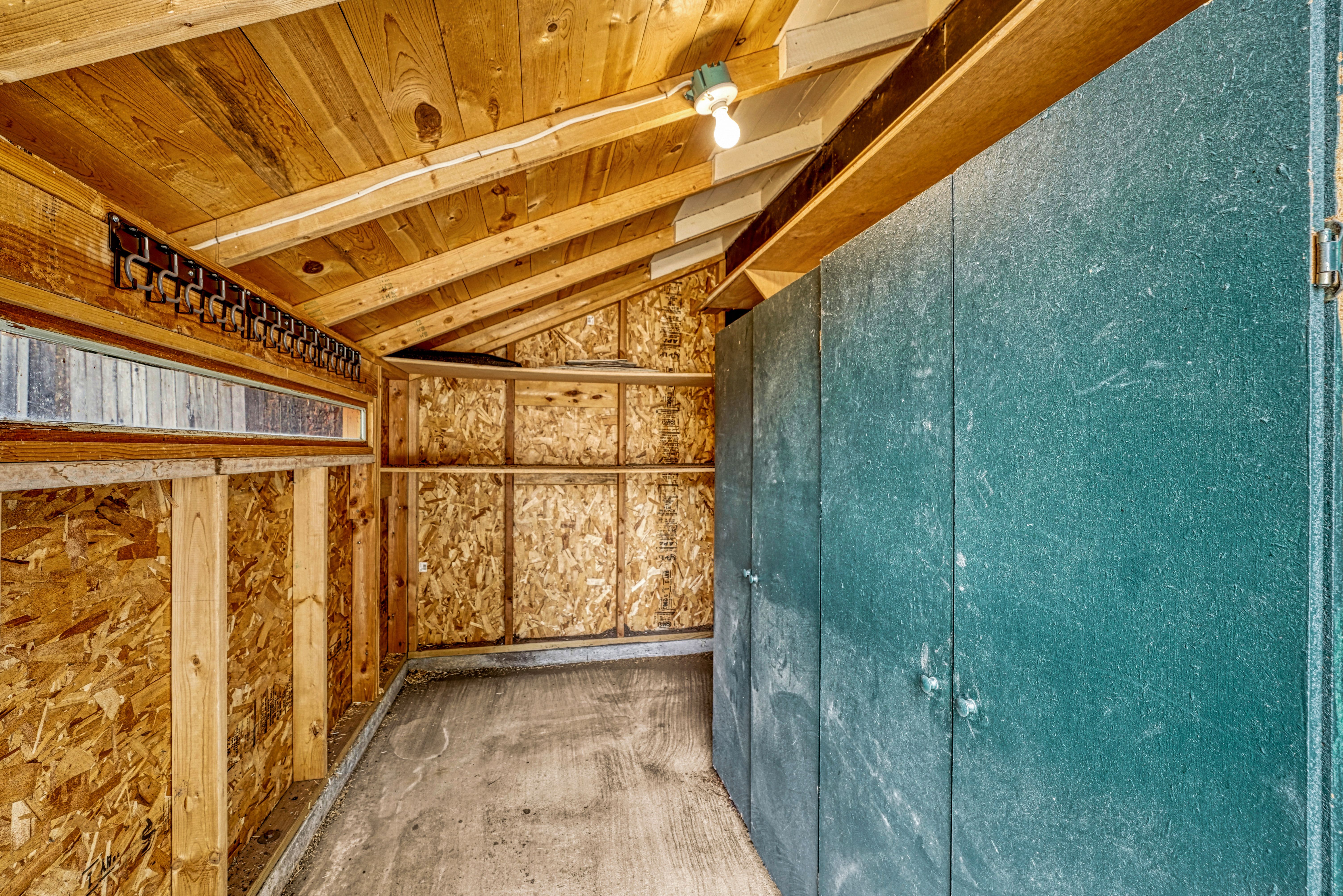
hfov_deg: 104.2
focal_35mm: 14
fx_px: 522
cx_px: 672
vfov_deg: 81.2
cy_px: 448
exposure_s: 1/125
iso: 400
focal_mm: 14
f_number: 8
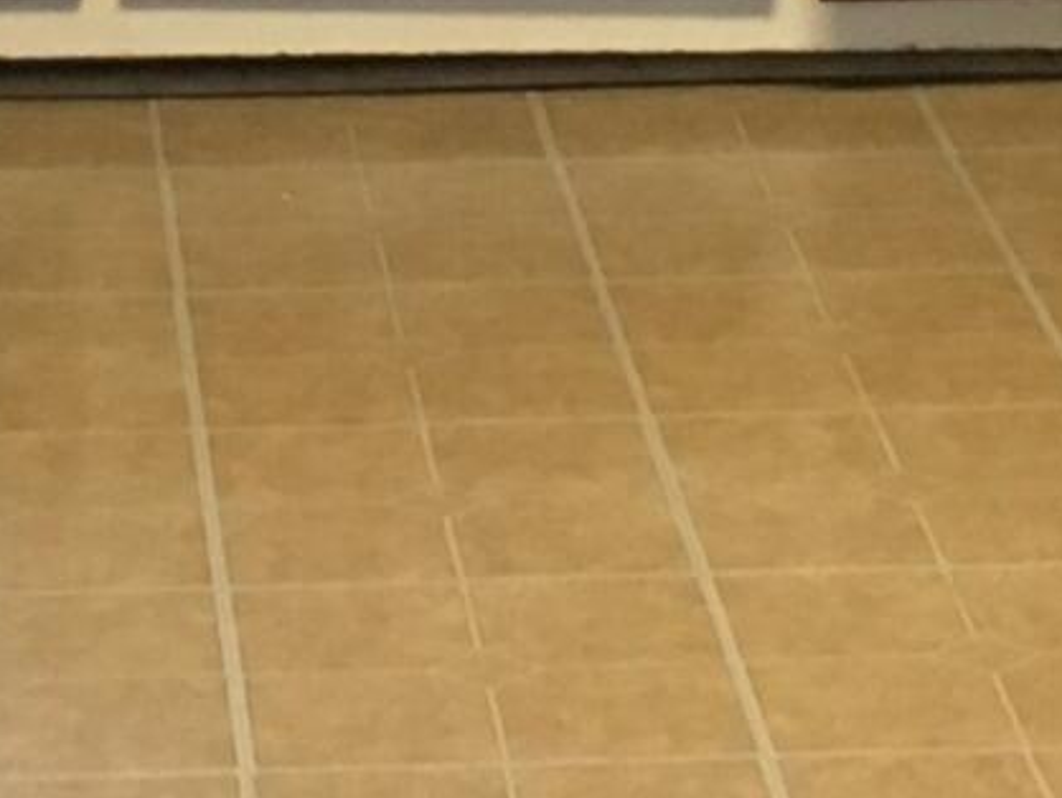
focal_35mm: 208
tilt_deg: -8.6
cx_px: 8
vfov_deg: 6.9
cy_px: -773
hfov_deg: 9.4
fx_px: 6385
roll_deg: -0.2
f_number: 2.2
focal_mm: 4.15
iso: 160
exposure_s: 1/30
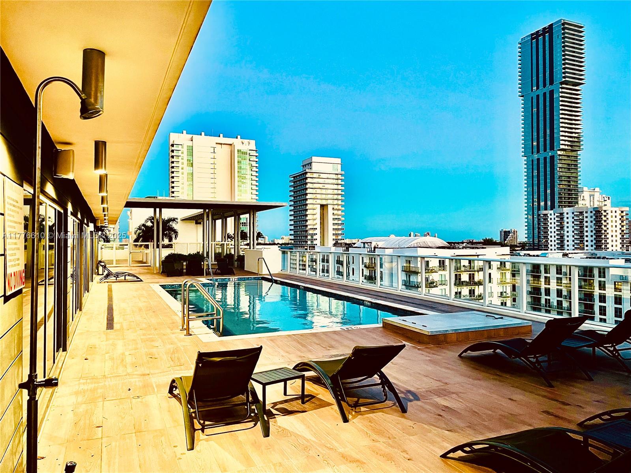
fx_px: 474
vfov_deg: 53.1
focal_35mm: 26
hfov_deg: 67.3
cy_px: 236
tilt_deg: +0.8
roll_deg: +0.3
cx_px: 316
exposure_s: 1/60
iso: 250
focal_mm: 4.2
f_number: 1.6
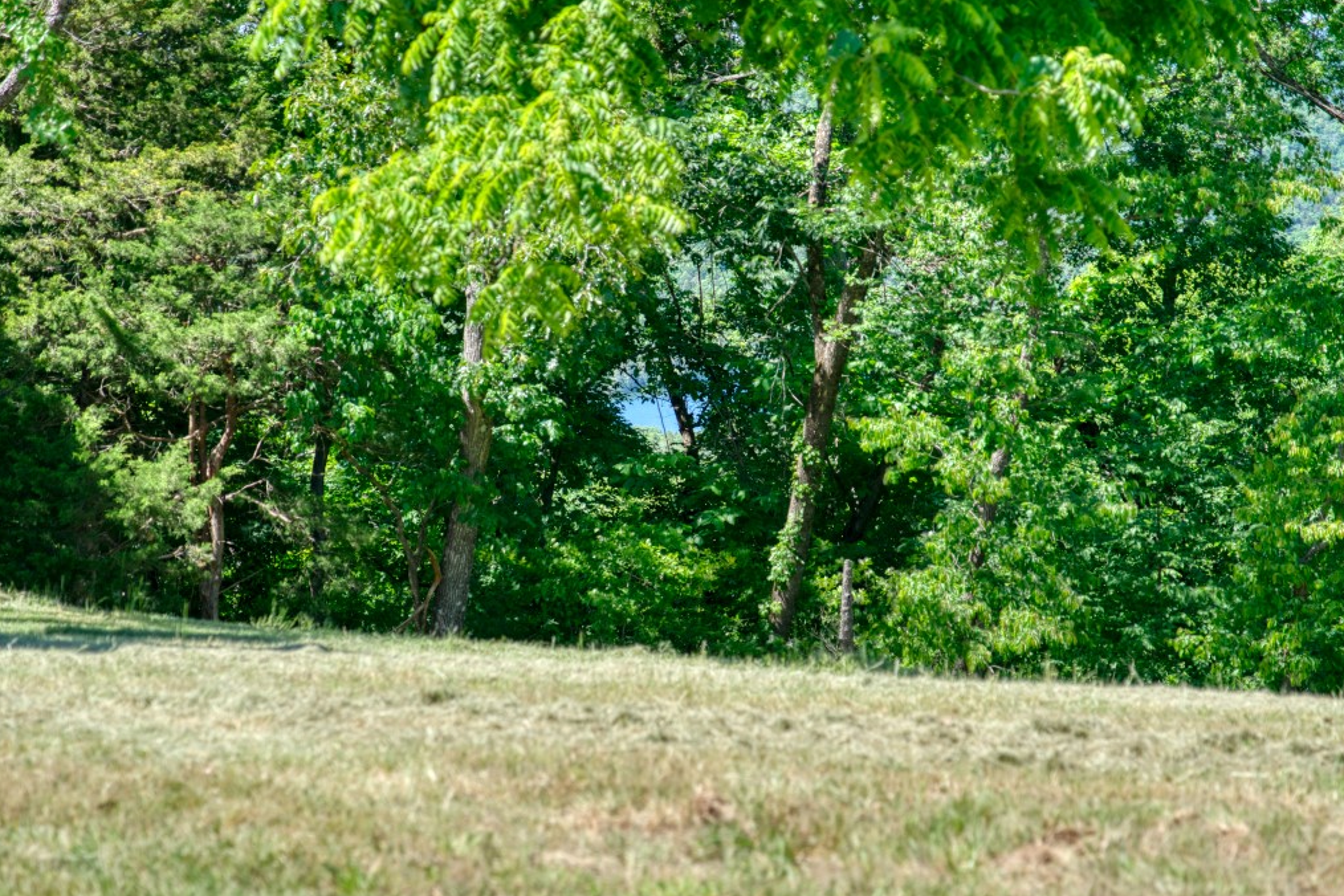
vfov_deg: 12.9
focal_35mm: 106
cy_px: 449
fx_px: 3957
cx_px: 676
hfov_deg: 19.3
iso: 100
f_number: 8
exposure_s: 1/800
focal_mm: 105
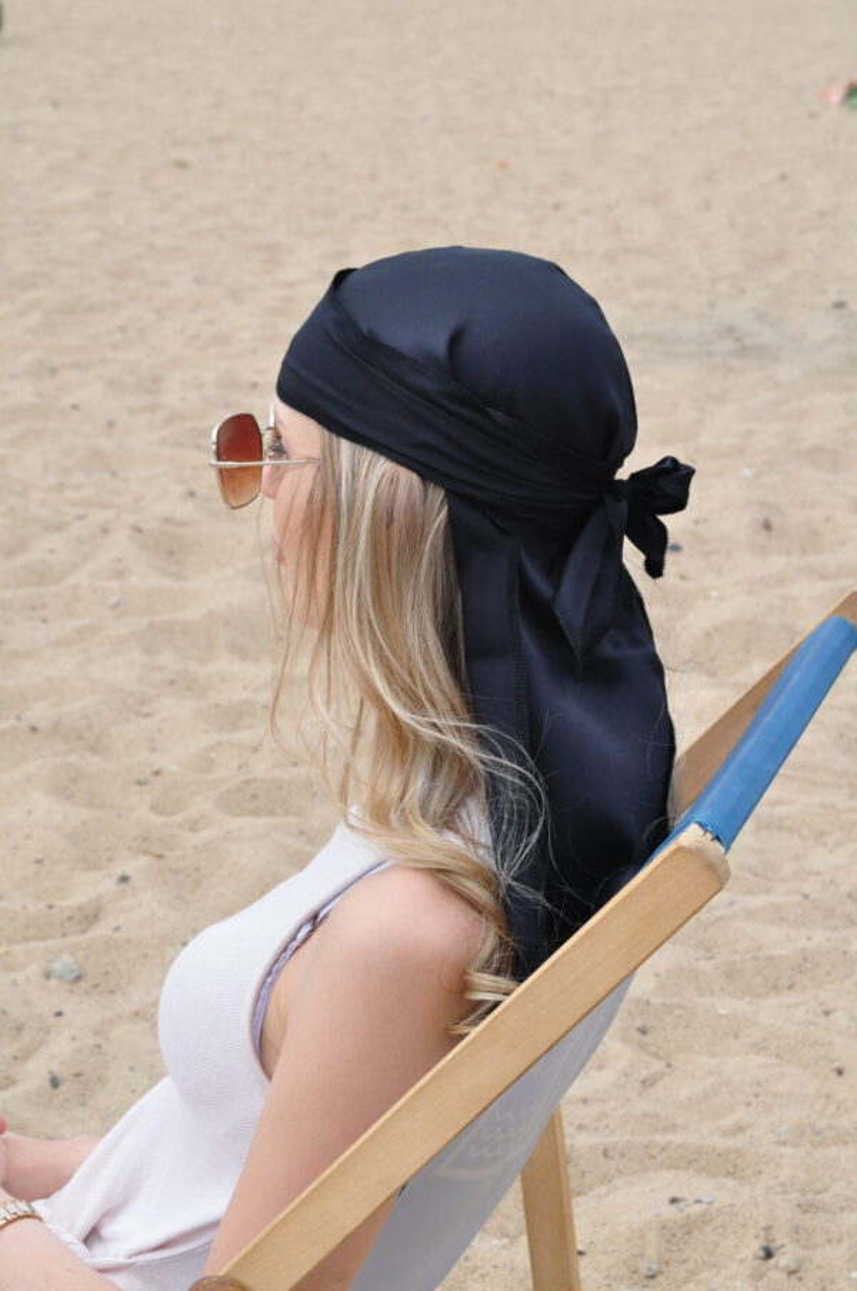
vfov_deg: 28.1
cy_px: 646
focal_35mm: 72
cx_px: 428
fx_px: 2579
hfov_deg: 18.9
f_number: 13
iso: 1000
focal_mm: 48
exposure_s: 1/640
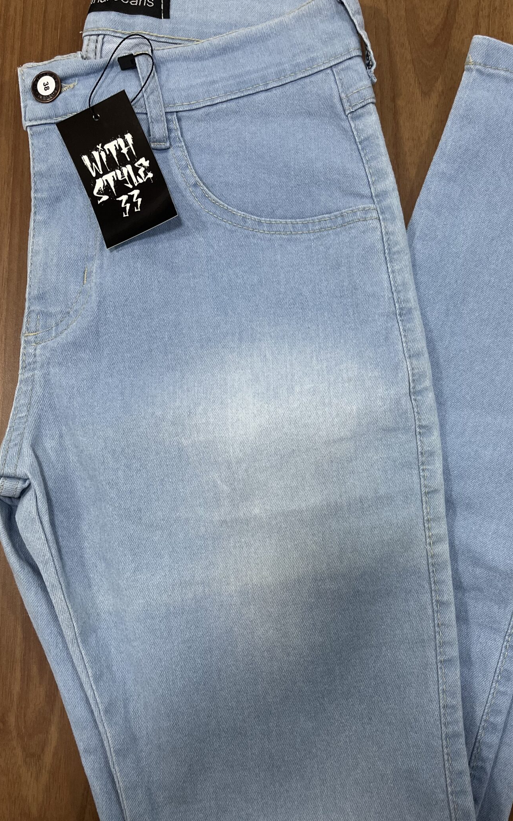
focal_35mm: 34
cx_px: 339
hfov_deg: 36.9
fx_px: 761
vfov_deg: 56.7
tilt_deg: -85.5
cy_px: 437
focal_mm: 5.1
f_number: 1.6
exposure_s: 1/120
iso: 125
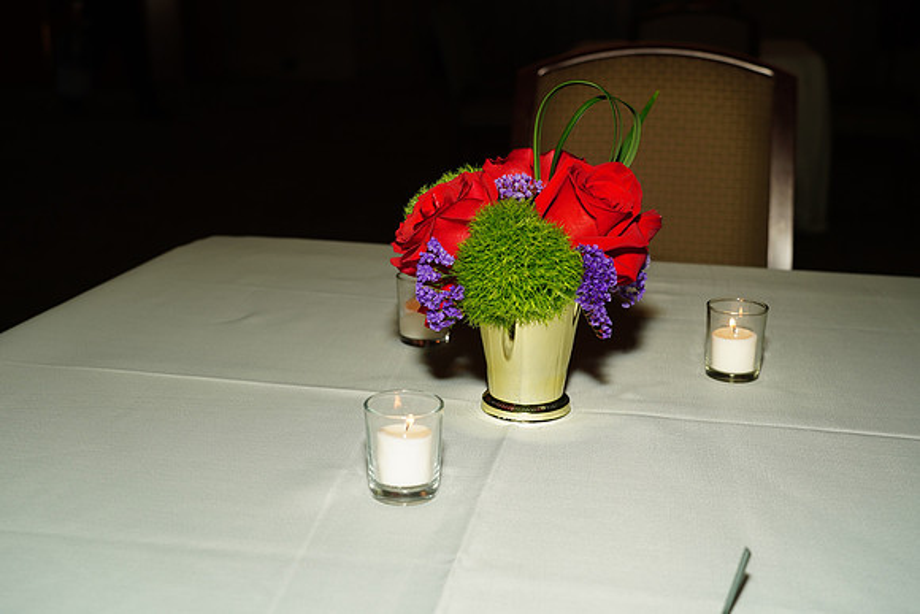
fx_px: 1150
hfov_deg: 43.6
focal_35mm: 45
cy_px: 307
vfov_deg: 29.9
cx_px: 460
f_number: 5.6
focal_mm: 45
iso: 250
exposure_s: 1/80
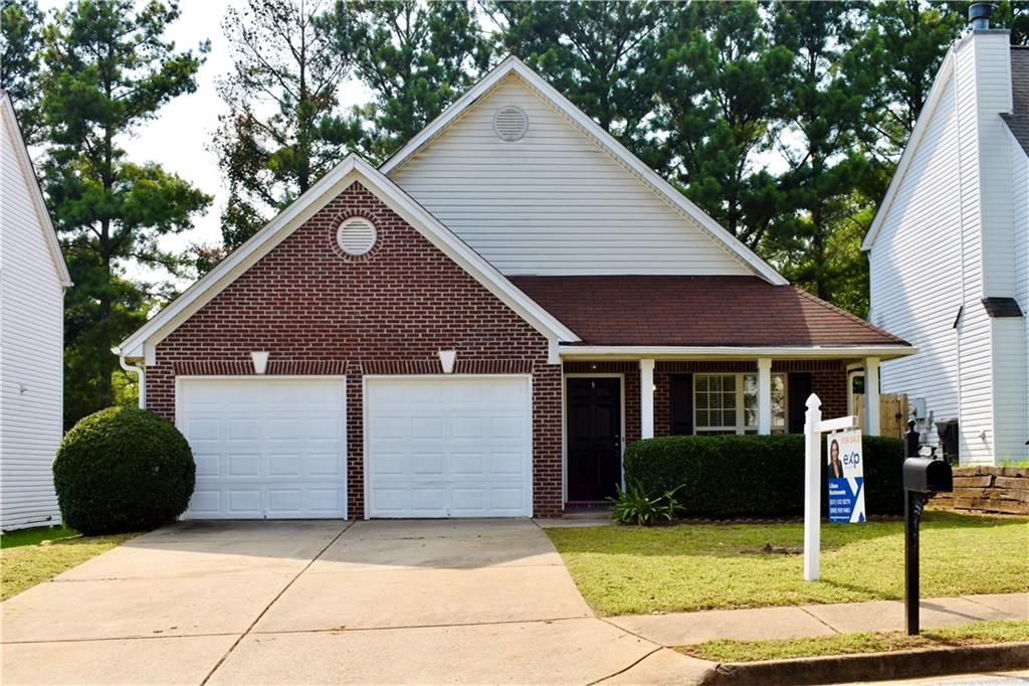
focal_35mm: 38
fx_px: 1071
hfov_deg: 51.3
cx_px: 514
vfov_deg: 35.5
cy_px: 343
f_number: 10
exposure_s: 1/200
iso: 100
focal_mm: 25
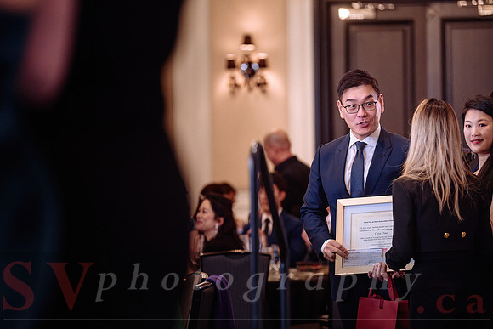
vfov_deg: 8.6
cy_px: 164
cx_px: 246
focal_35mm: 160
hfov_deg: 12.8
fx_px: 2192
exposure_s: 1/160
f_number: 2.8
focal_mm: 160
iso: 1000
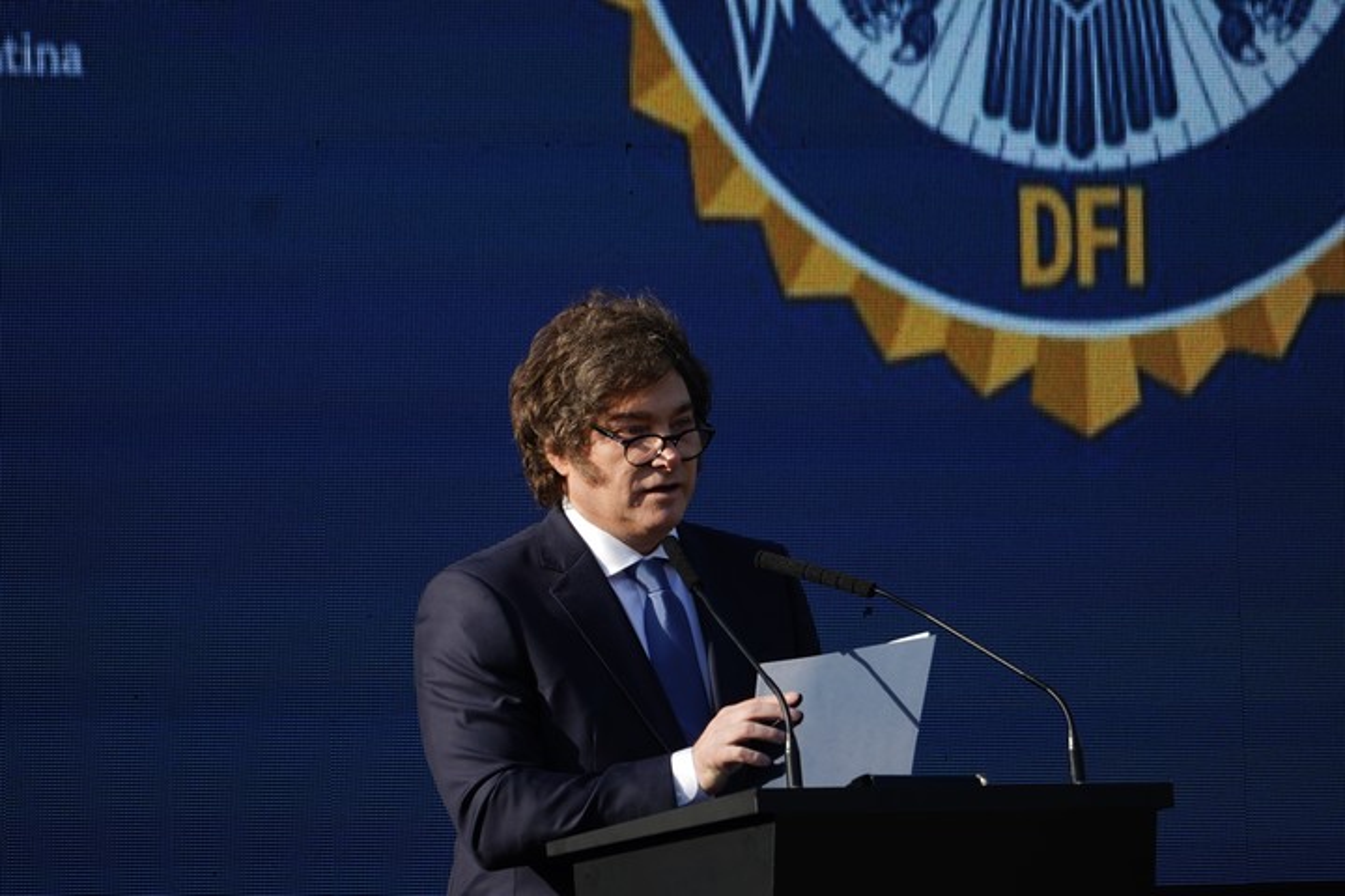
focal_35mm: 436
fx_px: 16288
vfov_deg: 3.2
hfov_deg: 4.7
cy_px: 448
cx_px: 672
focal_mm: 291
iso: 50
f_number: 5.6
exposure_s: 1/250
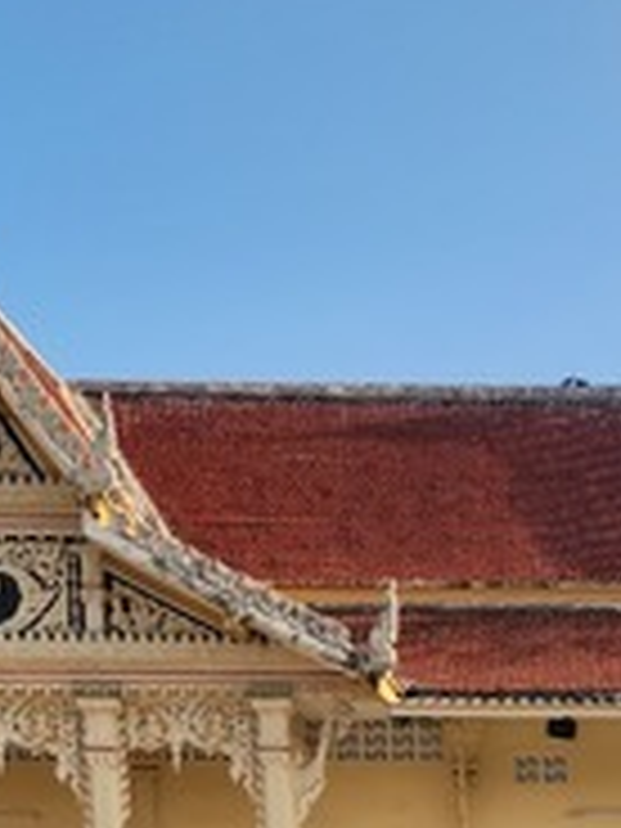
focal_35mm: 75
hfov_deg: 18.6
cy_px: 1071
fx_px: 1794
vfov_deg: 23.1
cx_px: 734
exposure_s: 1/1070
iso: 20
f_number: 1.8
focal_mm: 5.4
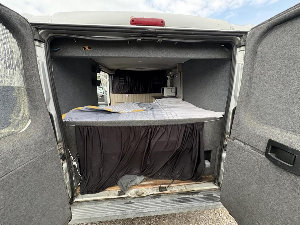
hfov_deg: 102.1
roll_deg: -3.2
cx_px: 150
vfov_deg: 85.7
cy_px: 112
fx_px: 121
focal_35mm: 14
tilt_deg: -14.6
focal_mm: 2.22
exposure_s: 1/224
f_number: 2.2
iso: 64
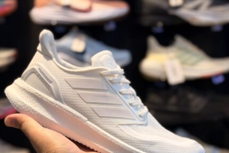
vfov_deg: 20.0
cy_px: 130
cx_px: 114
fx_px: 426
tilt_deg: -11.9
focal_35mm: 67
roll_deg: +0.9
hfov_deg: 30.1
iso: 50
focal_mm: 6.76
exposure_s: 1/121
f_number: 1.78
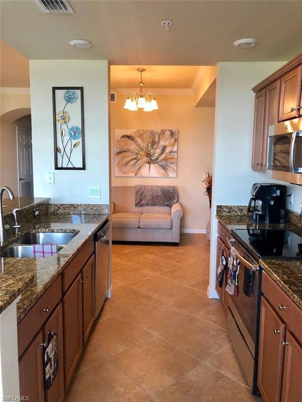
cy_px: 201
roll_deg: -0.3
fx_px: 326
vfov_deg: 63.4
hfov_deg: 49.7
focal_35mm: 28
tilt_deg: -7.6
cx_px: 151
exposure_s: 1/20
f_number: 1.8
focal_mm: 4
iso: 40
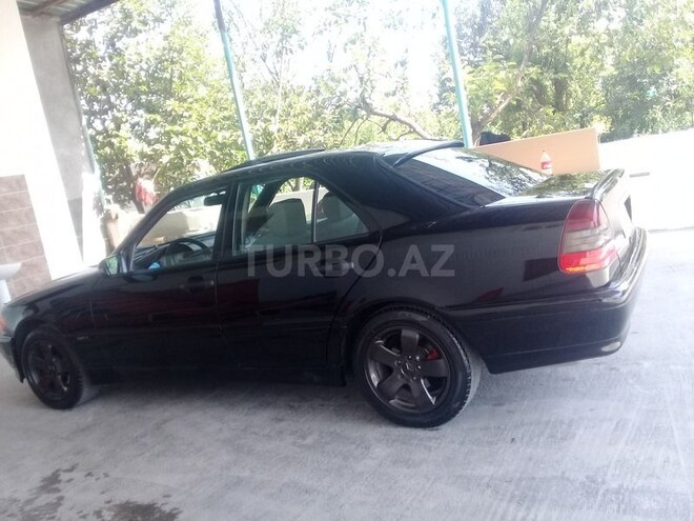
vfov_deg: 45.4
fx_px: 622
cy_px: 260
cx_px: 347
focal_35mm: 31
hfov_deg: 58.4
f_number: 2.2
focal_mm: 3.3
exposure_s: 1/116
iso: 64
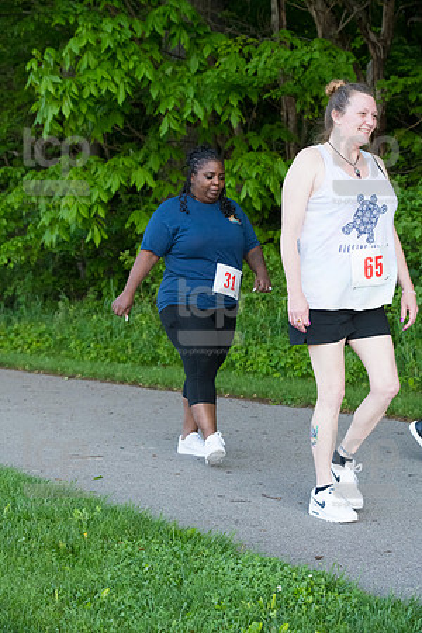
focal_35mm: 70
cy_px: 316
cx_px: 211
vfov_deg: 28.8
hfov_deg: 19.5
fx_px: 1231
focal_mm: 70
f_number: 5.6
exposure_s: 1/1600
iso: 4000
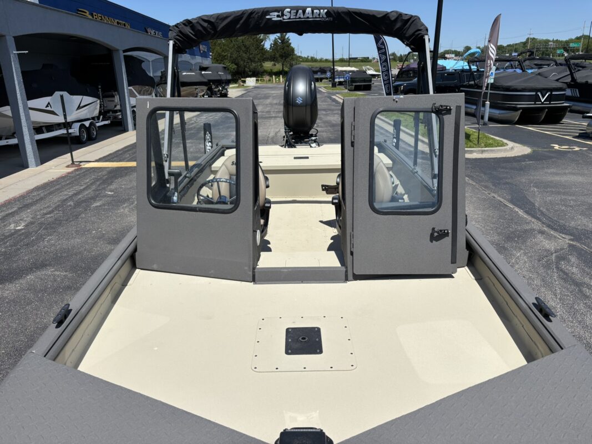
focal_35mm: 26
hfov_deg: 67.3
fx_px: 445
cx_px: 296
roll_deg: +1.7
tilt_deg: -16.7
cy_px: 222
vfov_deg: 53.1
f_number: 1.6
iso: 50
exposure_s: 1/6711
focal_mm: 5.96
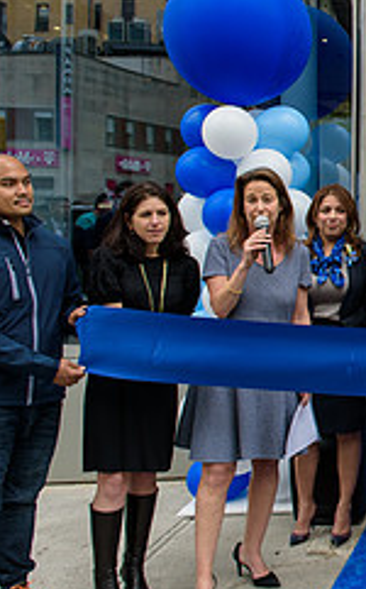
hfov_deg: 18.7
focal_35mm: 59
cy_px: 214
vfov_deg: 34.4
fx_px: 944
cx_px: 586
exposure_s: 1/250
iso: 200
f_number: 5
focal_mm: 24
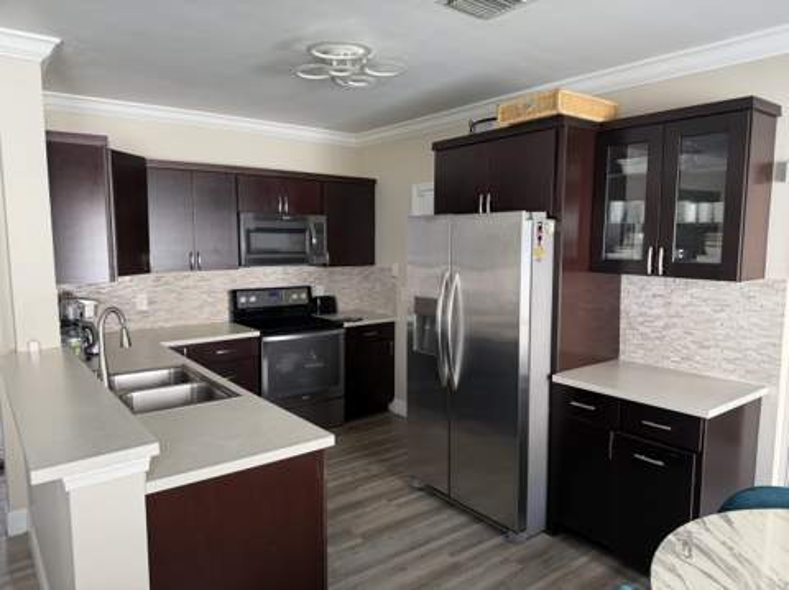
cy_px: 295
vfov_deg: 56.7
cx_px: 394
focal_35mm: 24
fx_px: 546
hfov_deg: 71.7
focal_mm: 6.76
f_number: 1.78
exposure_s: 1/112
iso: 200
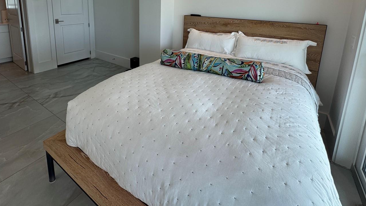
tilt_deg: -9.3
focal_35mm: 19
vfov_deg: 53.8
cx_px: 165
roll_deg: -1.5
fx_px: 184
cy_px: 37
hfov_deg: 89.3
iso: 50
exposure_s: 1/120
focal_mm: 2.22
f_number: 2.2
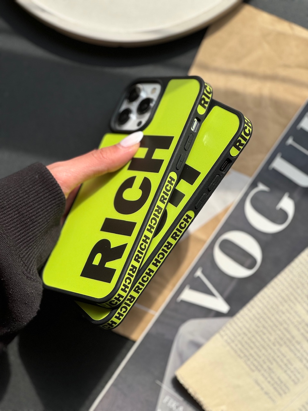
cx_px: 154
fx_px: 913
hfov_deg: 19.1
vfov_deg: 25.3
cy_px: 206
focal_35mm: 77
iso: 25
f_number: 2.8
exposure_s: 1/567
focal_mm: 9
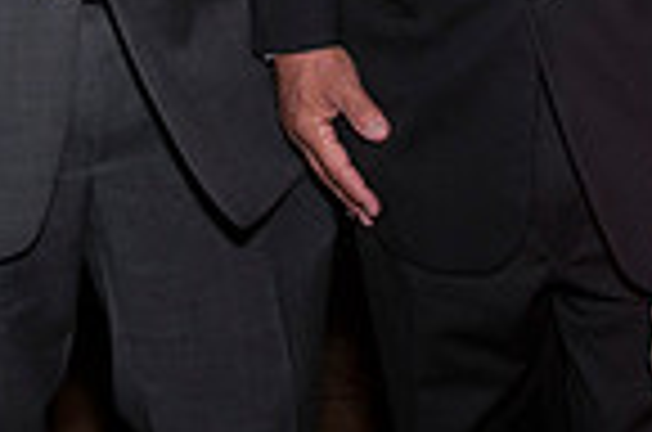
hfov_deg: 15.5
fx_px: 2385
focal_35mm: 132
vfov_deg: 9.9
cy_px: -313
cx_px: 247
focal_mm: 22
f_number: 8
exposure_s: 1/250
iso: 400
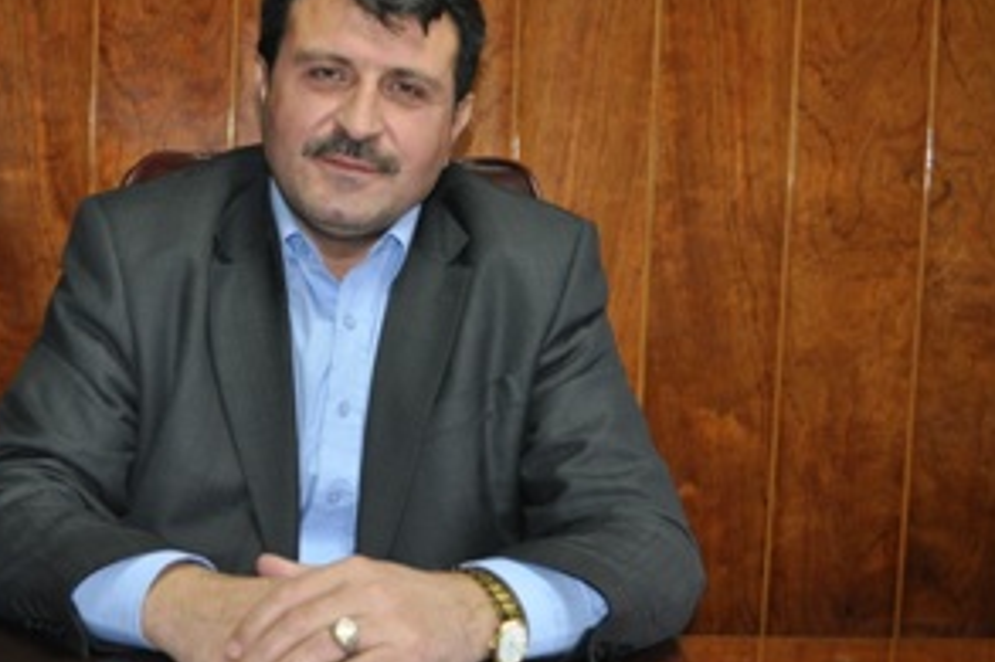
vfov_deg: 24.6
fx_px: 1519
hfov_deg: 35.9
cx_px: 329
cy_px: 302
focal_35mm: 55
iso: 800
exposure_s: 1/60
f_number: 4
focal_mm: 24
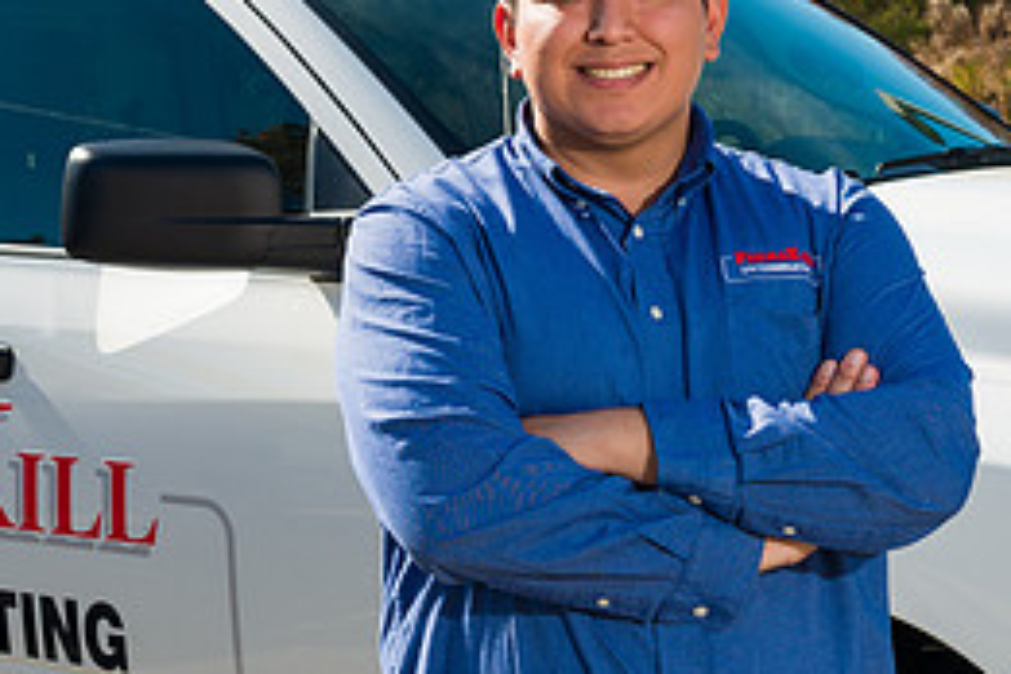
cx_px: 151
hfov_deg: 18.7
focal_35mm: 108
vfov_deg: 12.7
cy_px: 283
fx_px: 3033
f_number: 11
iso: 100
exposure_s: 1/200
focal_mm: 48
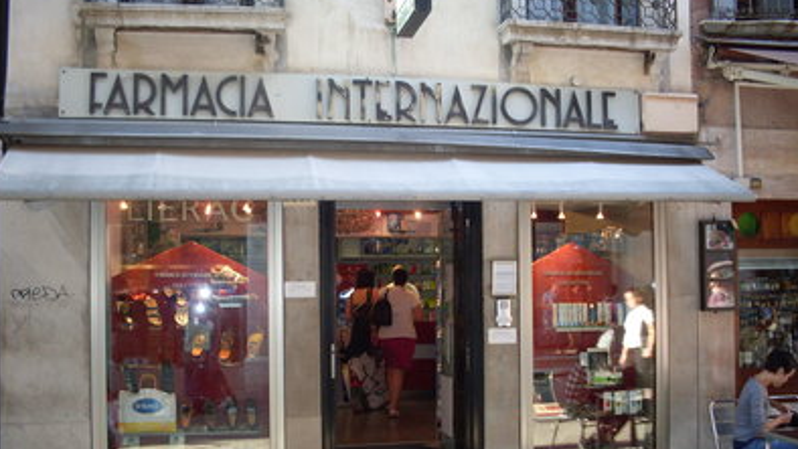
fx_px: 889
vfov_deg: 28.3
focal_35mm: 42
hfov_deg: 48.3
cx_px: 399
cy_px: 273
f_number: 2.8
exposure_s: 1/45
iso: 100
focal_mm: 6.3
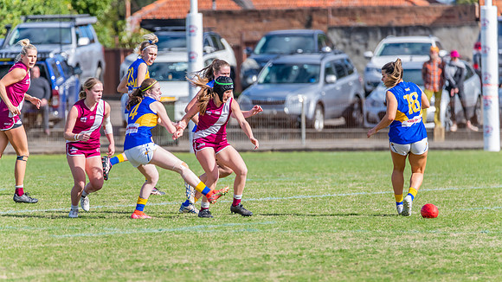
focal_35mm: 539
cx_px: 252
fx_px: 7179
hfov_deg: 4.0
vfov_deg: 2.3
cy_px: 172
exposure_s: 1/1600
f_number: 8
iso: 800
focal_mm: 500
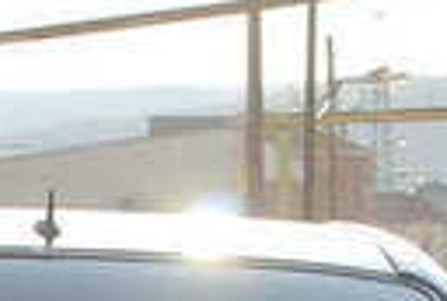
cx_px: 21
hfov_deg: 9.1
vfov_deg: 5.9
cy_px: 714
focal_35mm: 224
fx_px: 2782
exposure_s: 1/200
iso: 100
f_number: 7.1
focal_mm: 29
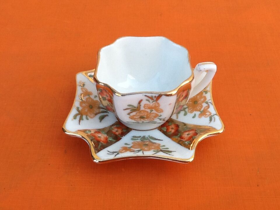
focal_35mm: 44
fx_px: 356
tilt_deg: -49.6
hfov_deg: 42.9
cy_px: 105
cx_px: 140
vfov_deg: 32.9
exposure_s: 1/120
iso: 40
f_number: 2.4
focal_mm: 2.03
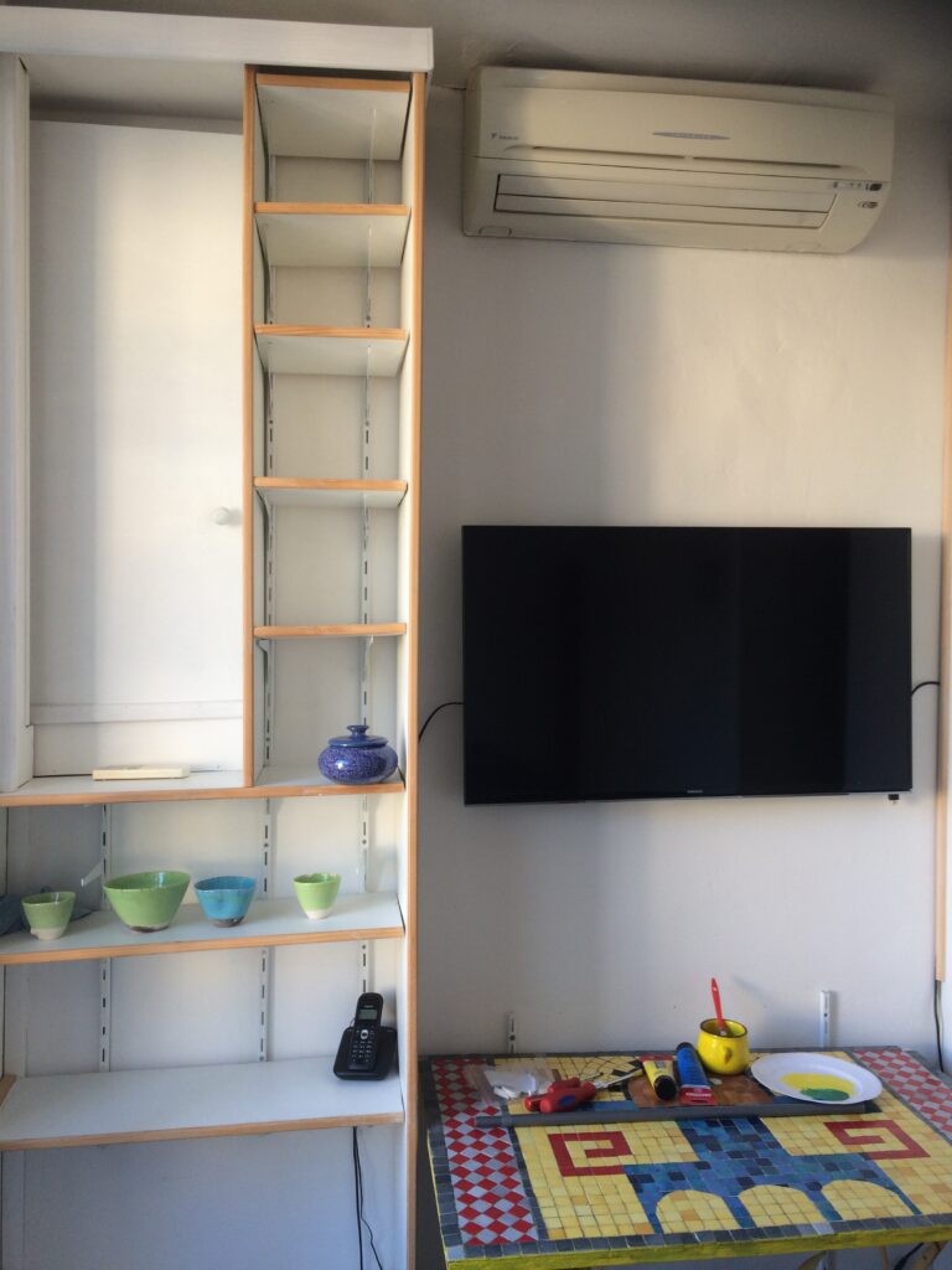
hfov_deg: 48.2
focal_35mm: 29
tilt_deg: -2.3
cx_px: 476
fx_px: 1063
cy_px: 635
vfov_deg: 61.7
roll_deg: +0.2
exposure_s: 1/50
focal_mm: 4.15
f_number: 2.2
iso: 50
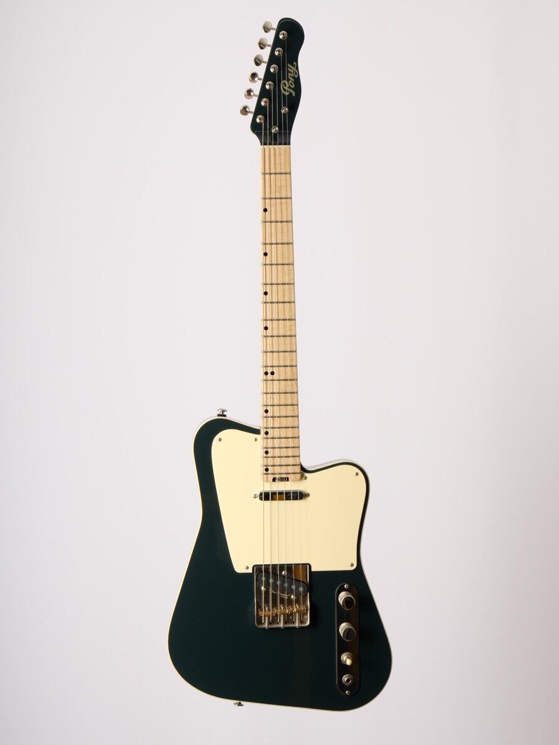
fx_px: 2003
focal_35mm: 93
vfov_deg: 21.1
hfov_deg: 15.9
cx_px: 282
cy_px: 373
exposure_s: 1/200
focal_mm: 46
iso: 200
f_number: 7.1
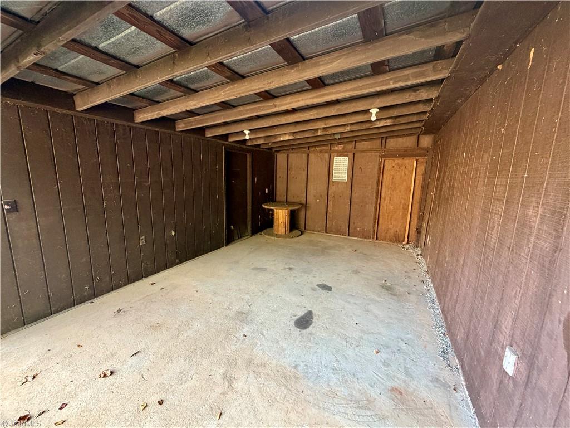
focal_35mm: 14
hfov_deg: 102.1
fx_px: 231
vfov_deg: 85.7
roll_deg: -1.7
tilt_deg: -11.1
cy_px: 214
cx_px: 285
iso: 320
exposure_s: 1/119
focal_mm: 2.22
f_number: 2.2
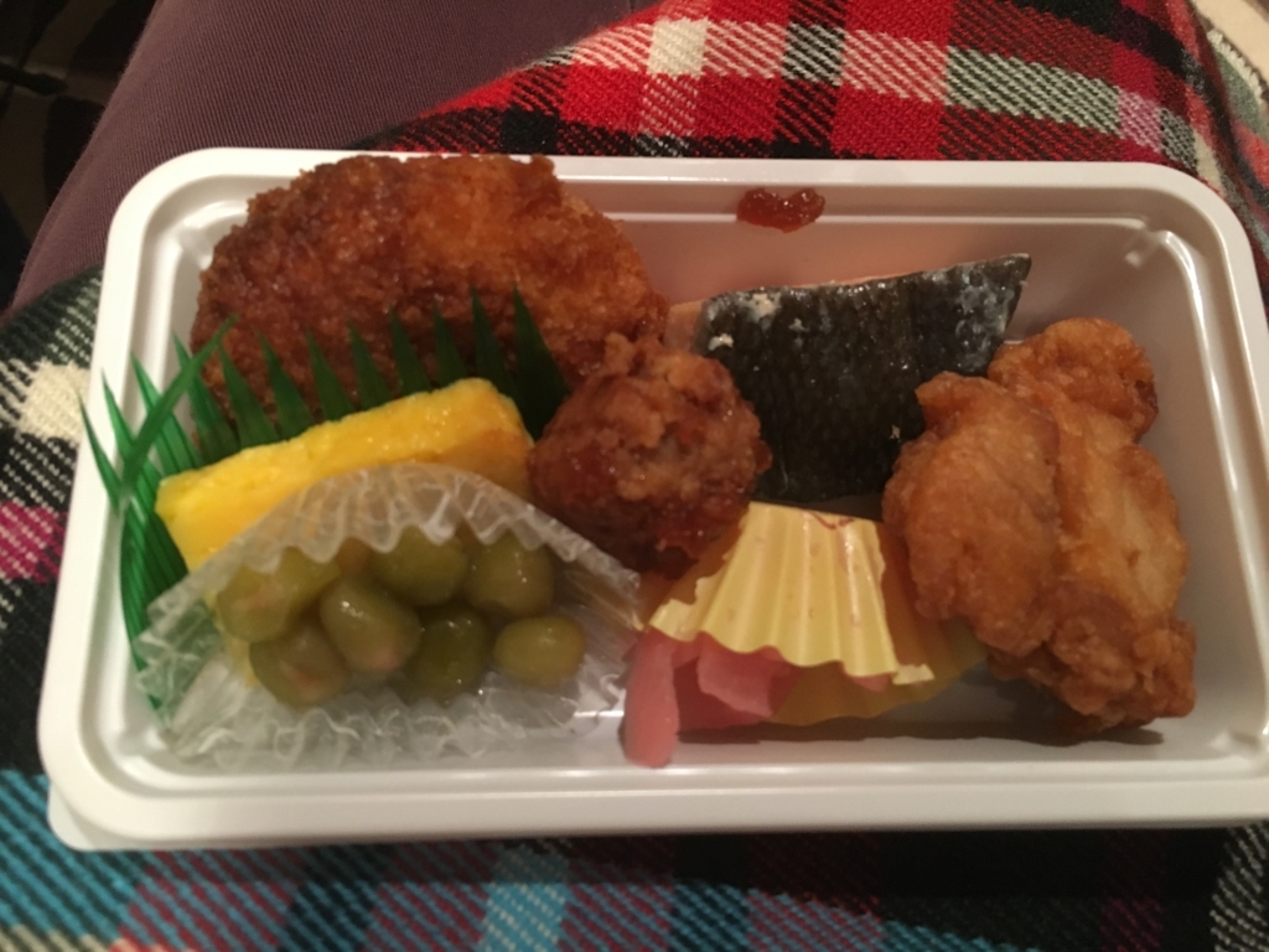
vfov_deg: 48.2
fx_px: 1063
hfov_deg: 61.7
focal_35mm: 29
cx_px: 634
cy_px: 476
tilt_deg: -64.7
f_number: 2.2
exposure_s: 1/17
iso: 200
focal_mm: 4.15
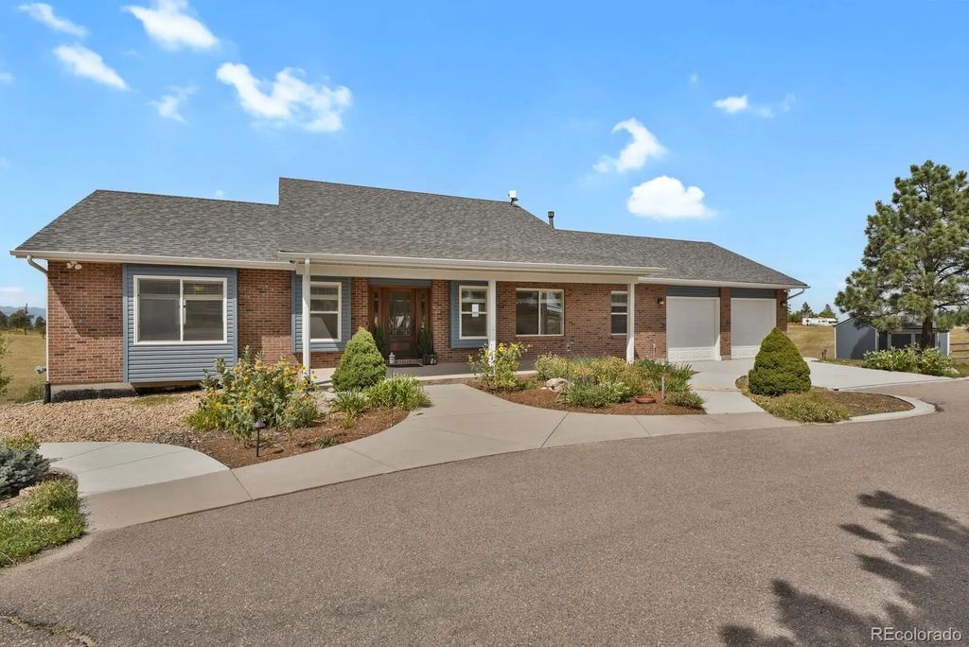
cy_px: 324
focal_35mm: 17
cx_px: 484
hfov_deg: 93.2
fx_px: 458
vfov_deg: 70.5
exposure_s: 1/400
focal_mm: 17
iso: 250
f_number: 6.3
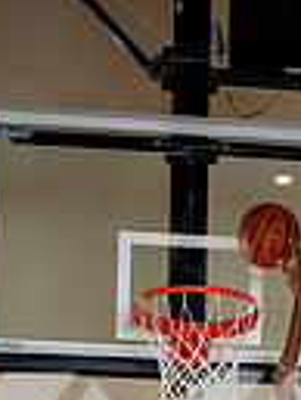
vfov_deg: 16.0
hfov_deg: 13.8
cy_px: 688
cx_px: 227
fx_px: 1238
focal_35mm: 107
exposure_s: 1/250
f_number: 7.1
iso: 250
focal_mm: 32
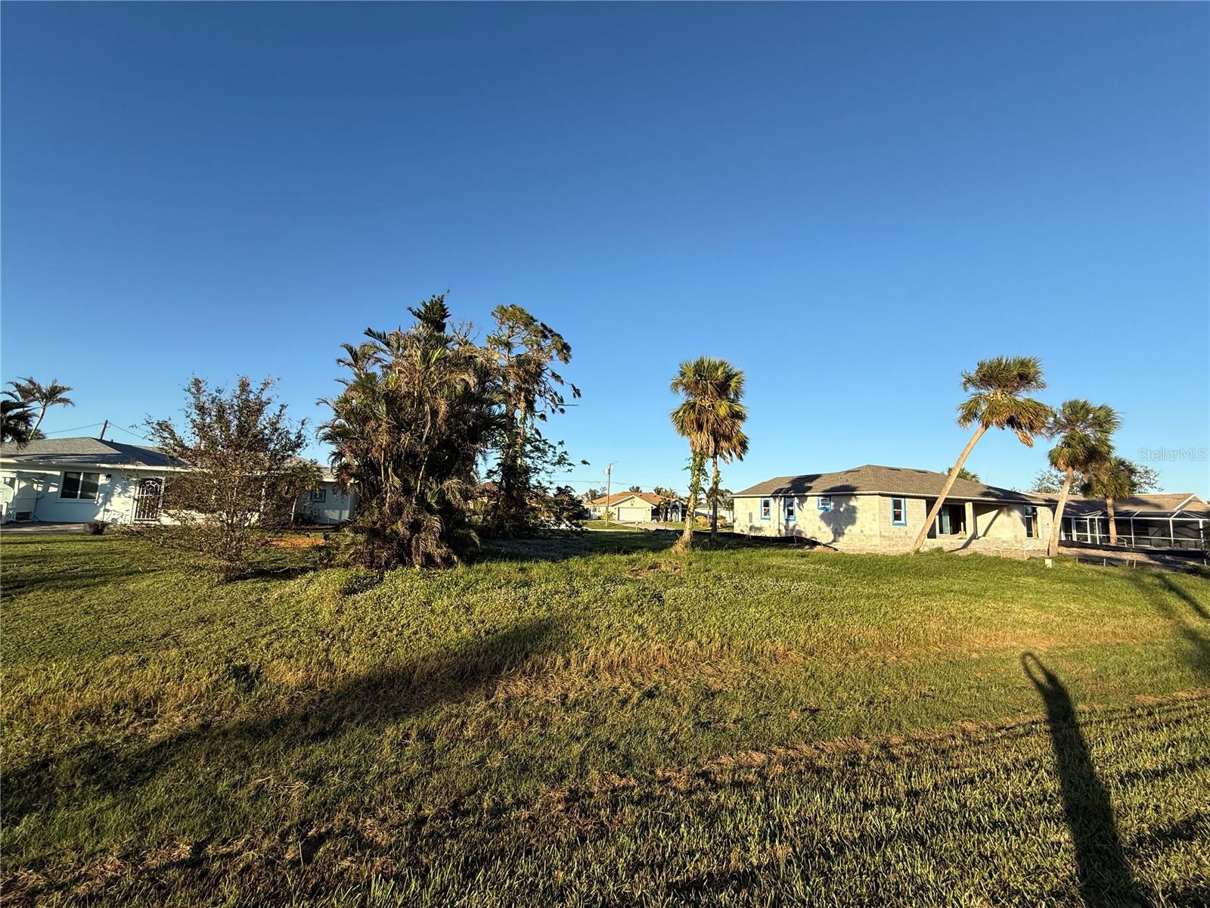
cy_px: 454
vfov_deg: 85.7
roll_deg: -2.2
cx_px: 605
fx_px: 489
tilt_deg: +7.2
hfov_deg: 102.1
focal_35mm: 14
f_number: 2.2
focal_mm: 2.22
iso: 50
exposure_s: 1/1497
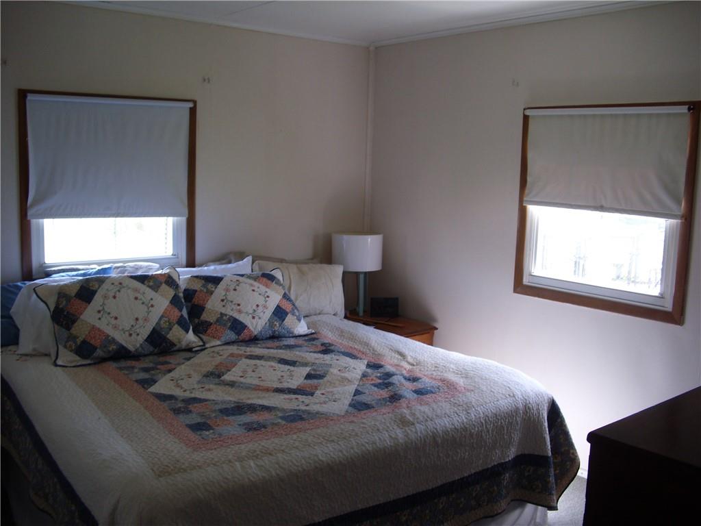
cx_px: 350
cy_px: 263
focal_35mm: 36
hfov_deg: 51.4
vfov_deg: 39.7
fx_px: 729
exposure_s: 1/50
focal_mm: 6.3
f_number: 3.1
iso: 100
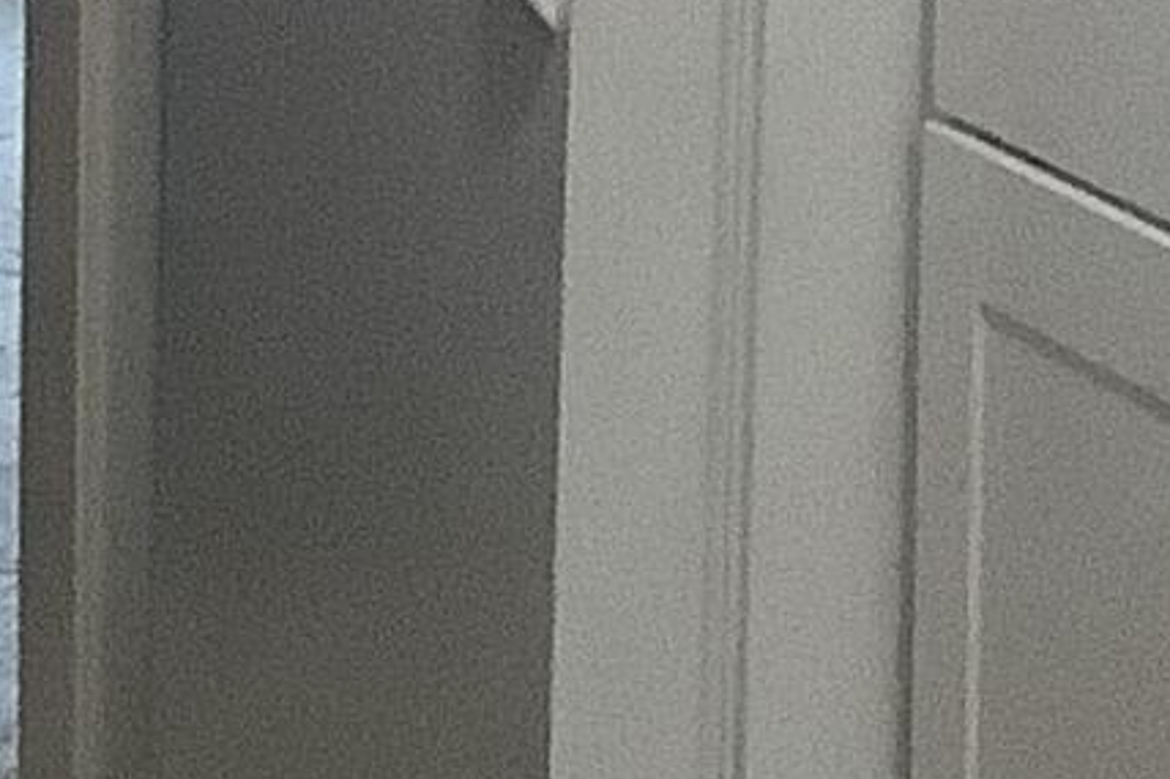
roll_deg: -0.5
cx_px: 2898
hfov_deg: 8.3
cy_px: -1361
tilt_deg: -2.4
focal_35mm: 226
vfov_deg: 5.7
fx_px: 7342
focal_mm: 3.3
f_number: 2.4
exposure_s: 1/40
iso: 320
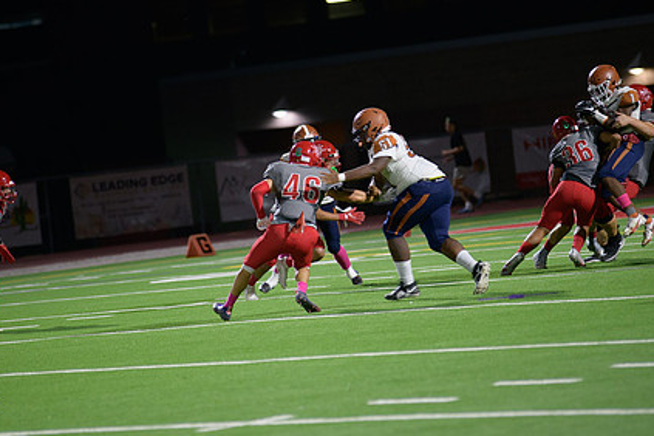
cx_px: 292
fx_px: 4977
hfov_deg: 7.5
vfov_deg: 5.0
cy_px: 171
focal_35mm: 274
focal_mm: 200
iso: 1600
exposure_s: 1/250
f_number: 2.8
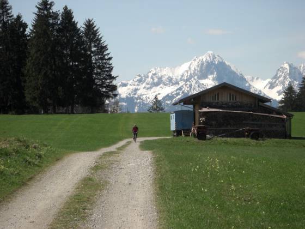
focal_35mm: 162
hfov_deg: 12.2
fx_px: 1427
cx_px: 152
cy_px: 114
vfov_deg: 9.2
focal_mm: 26.8
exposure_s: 1/320
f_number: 6.1
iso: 64
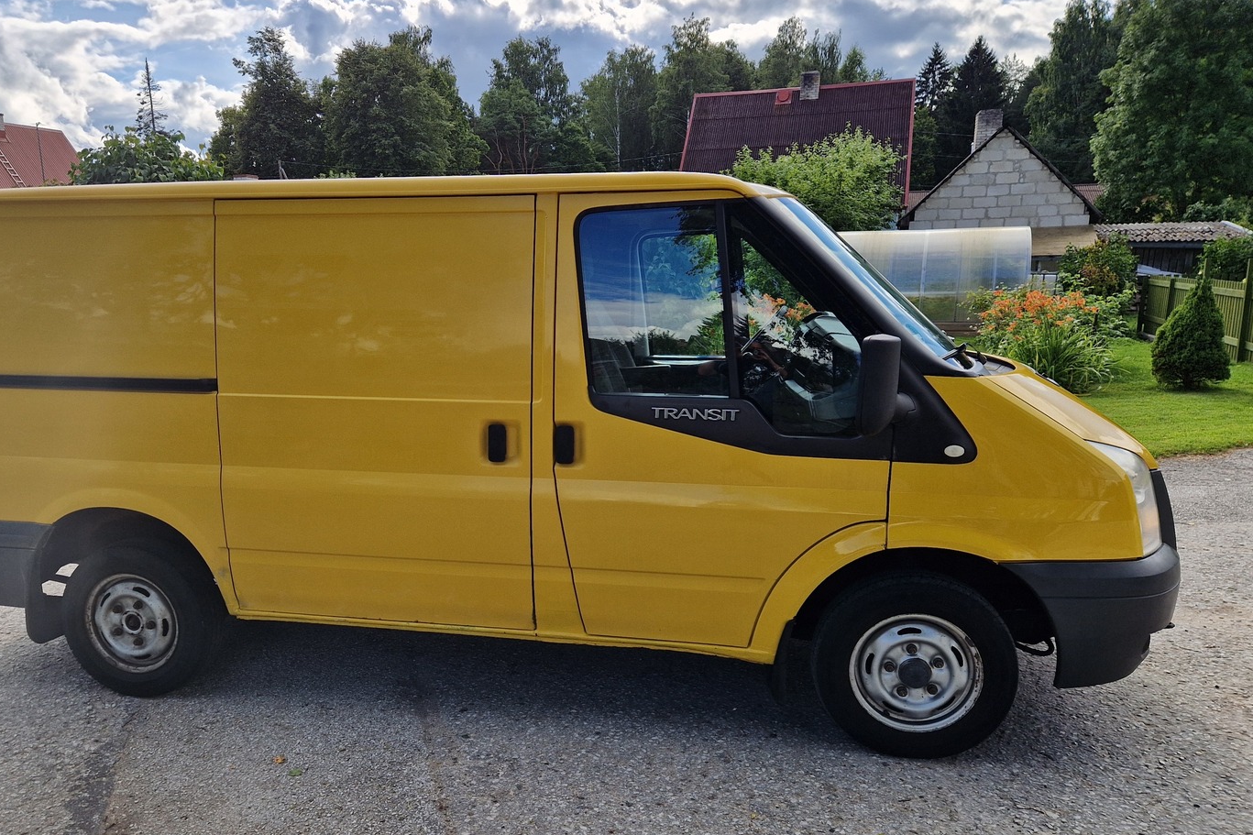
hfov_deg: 65.2
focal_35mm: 28
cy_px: 491
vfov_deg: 46.2
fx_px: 974
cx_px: 549
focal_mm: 5.4
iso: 50
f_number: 1.8
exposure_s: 1/1308
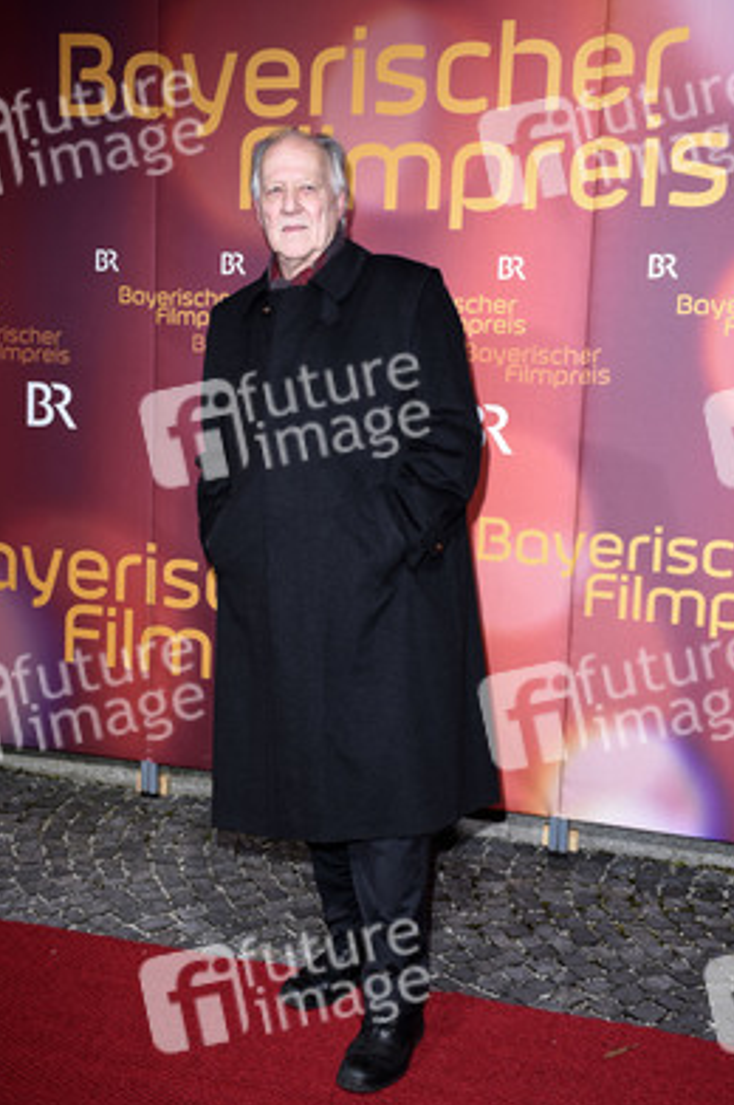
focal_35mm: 46
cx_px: 367
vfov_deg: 42.8
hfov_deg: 29.2
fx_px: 1409
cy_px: 562
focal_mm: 30
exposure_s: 1/160
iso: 250
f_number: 6.3
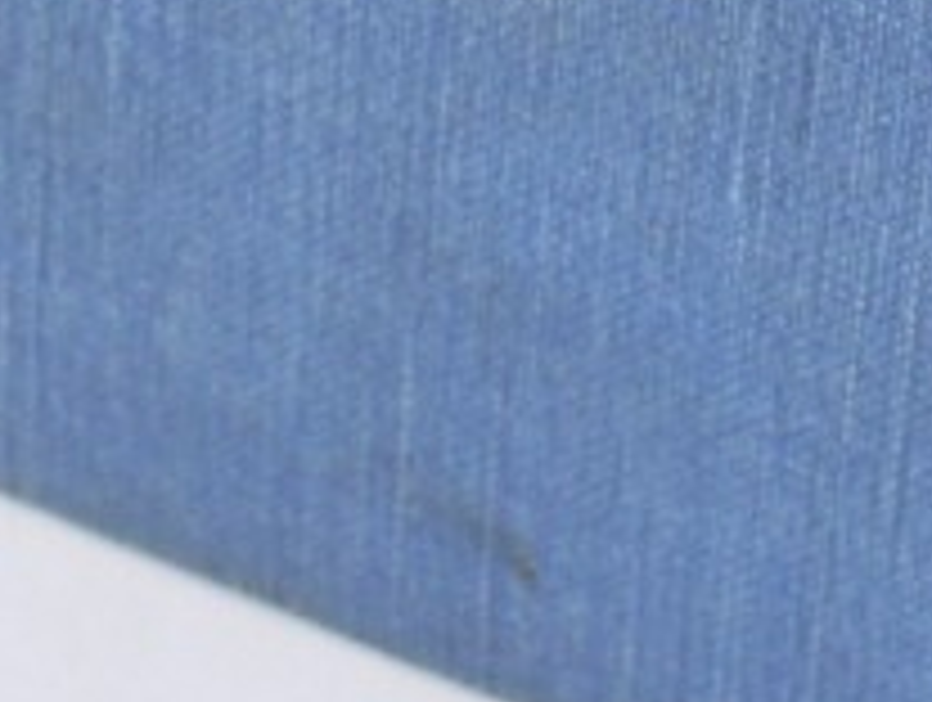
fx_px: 9359
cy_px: -1066
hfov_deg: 5.7
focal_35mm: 347
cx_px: 392
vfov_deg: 4.2
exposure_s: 1/25
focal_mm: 30
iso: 400
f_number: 8
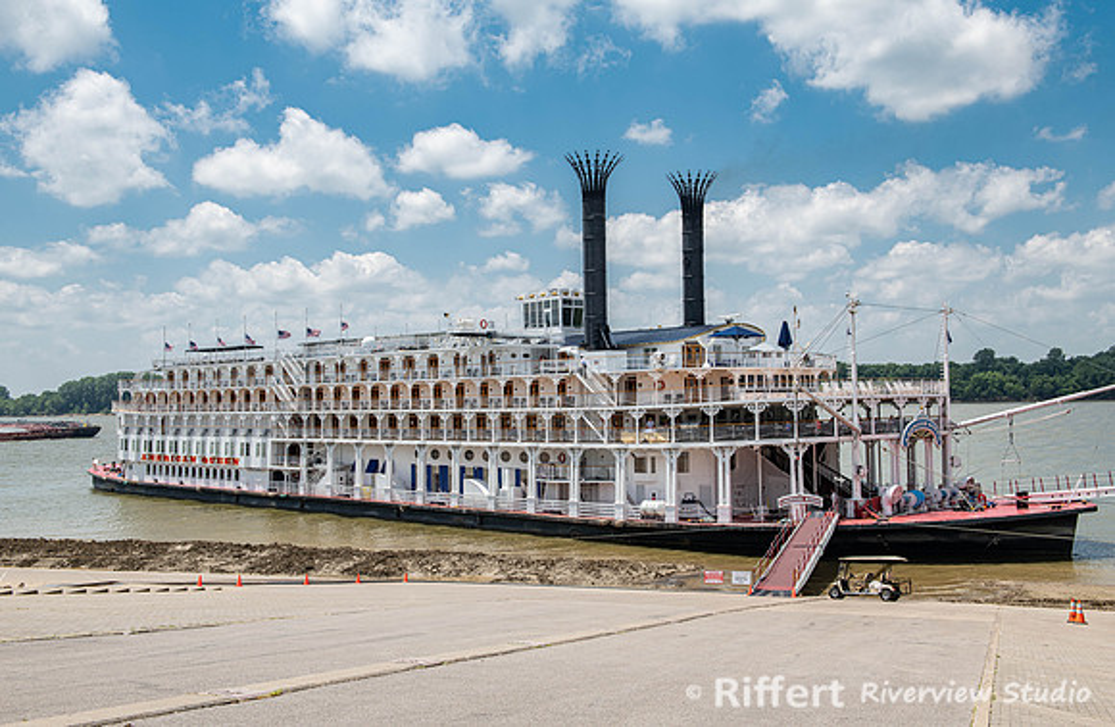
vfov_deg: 34.6
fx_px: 1165
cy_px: 370
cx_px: 571
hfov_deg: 51.1
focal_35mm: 38
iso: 64
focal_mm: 36
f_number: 8
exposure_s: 1/160
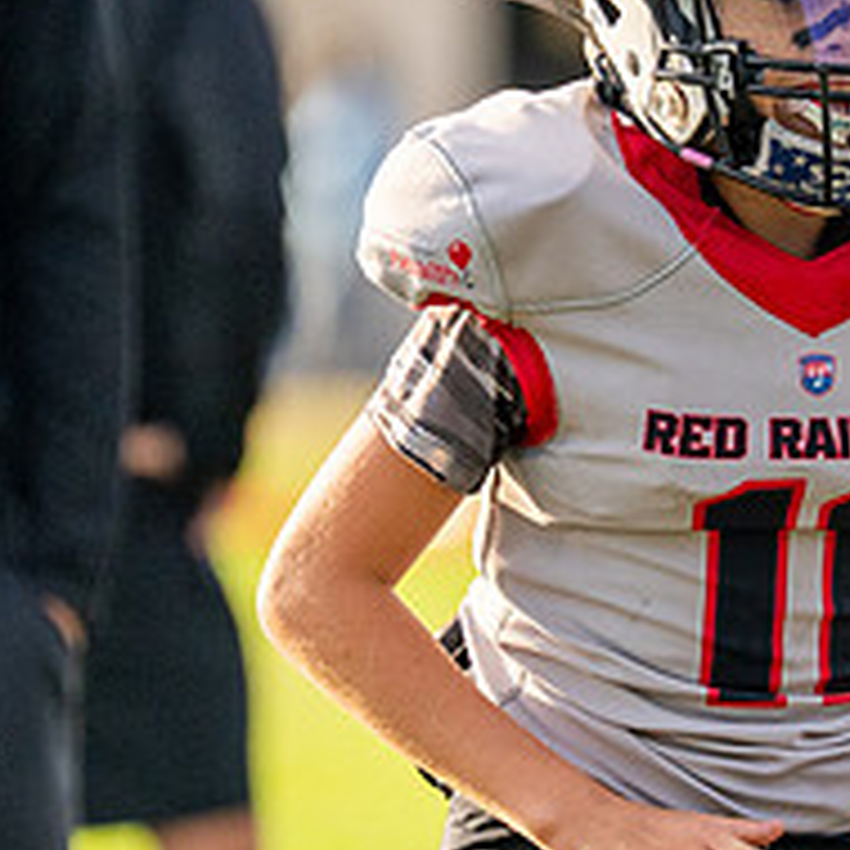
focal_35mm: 998
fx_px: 27725
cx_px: 629
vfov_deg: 1.8
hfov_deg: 1.8
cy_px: 232
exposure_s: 1/2000
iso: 400
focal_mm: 200
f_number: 2.8
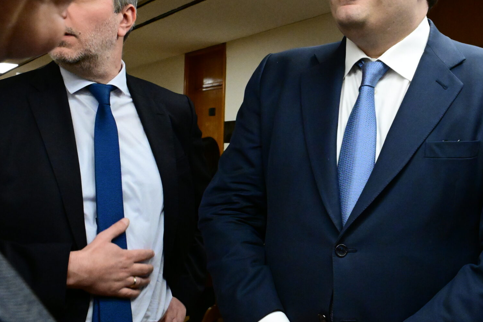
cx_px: 360
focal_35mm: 48
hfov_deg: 40.0
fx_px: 644
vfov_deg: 28.0
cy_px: 121
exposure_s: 1/160
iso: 10000
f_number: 13
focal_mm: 28
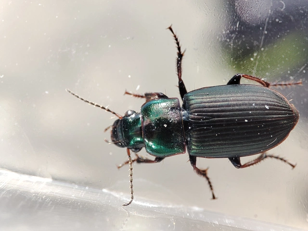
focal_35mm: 23
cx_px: 154
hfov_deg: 73.9
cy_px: 116
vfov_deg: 58.9
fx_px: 205
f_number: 2.4
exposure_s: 1/273
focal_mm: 4.03
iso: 50
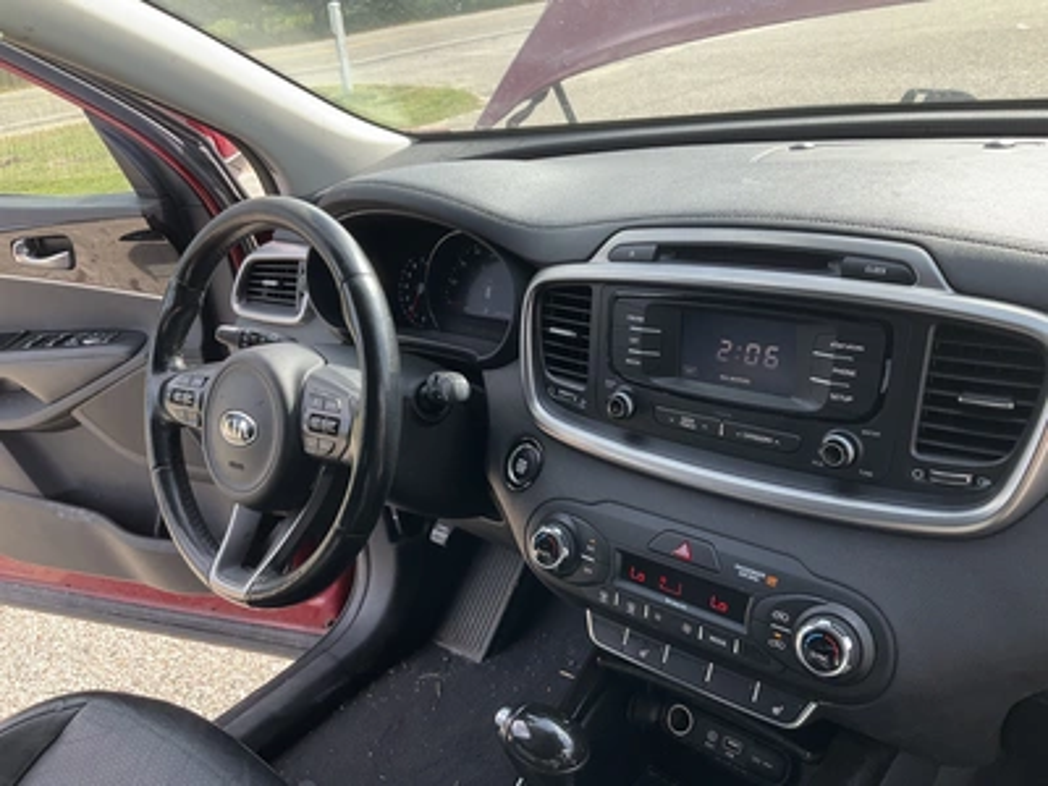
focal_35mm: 29
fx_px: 878
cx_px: 524
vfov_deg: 48.2
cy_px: 393
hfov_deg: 61.7
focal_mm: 3
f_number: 1.8
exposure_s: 1/246
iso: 25
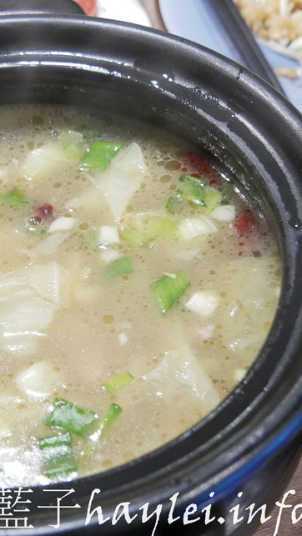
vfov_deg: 32.8
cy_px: 275
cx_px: 2
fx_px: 911
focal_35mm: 64
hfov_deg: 18.4
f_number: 4
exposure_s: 1/40
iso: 3200
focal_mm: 21
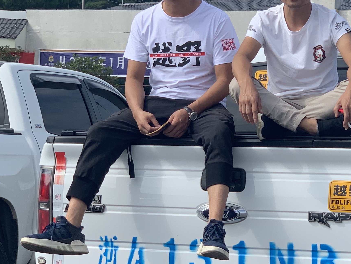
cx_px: 276
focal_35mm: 121
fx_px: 1227
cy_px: 137
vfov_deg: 12.2
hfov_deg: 16.2
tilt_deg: +0.9
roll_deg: -1.3
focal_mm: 6
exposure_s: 1/1043
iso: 16
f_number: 2.4
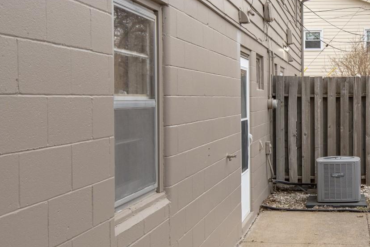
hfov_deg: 32.6
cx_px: 340
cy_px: 104
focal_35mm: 58
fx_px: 596
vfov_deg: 23.4
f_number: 8
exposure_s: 1/60
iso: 400
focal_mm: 30
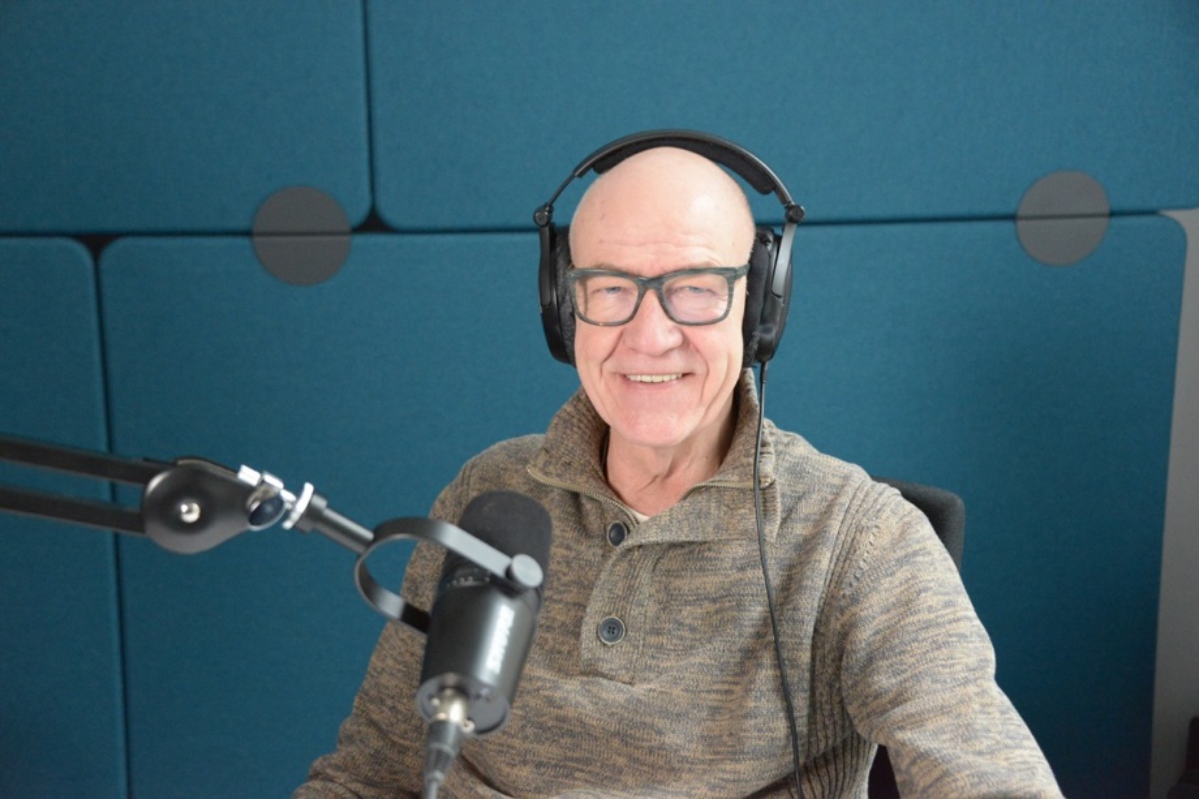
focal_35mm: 55
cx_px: 600
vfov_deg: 24.6
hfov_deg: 36.3
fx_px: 1831
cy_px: 400
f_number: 4.5
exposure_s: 1/50
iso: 6400
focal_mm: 55
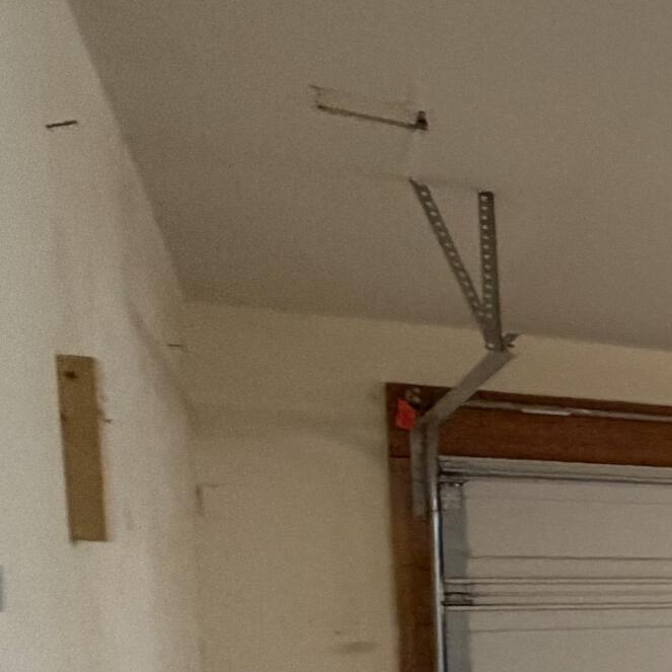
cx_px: 1464
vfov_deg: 29.0
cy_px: 643
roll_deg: -0.6
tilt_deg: -3.3
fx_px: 1230
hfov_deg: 17.2
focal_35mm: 56
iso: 400
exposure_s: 1/60
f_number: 2.2
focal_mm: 2.22
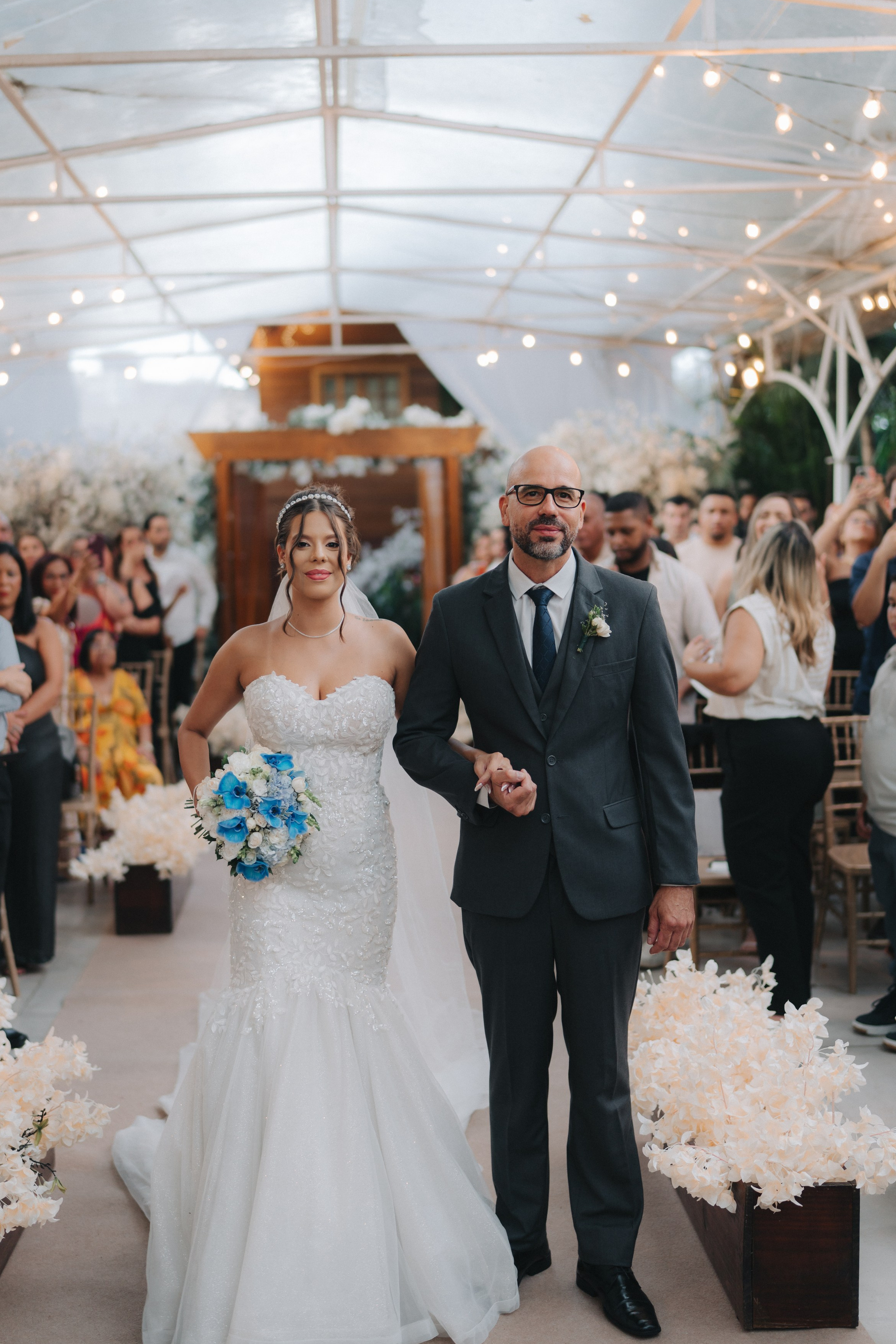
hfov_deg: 32.6
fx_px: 1531
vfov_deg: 47.4
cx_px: 388
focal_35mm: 41
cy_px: 634
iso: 125
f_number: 1.3
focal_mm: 35
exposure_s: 1/250
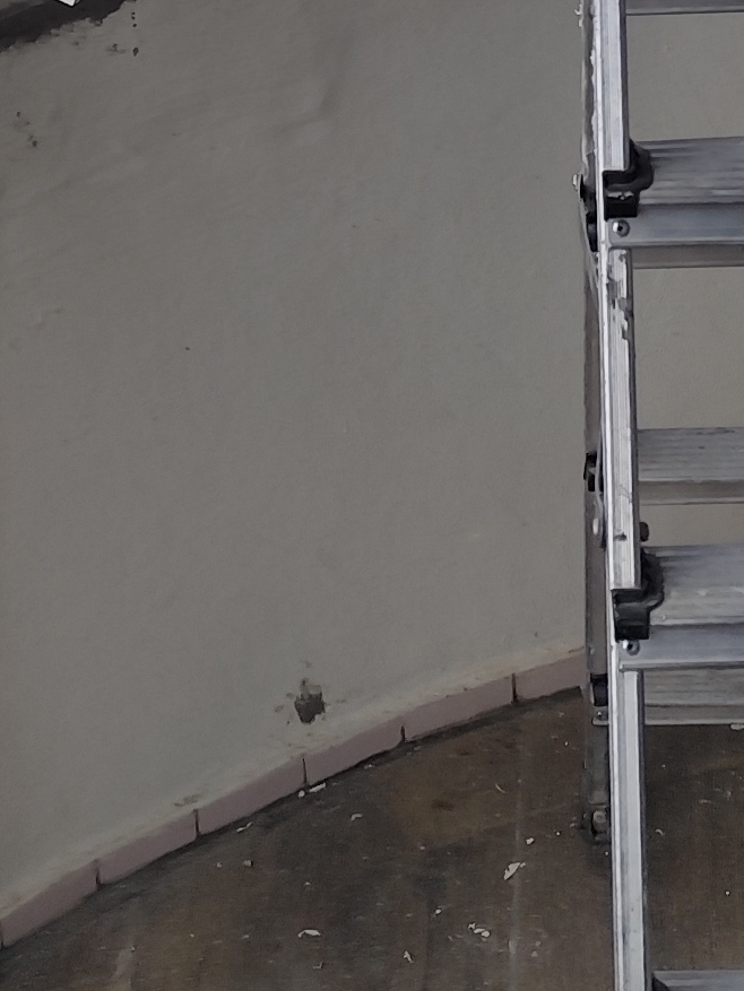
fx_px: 3066
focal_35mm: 107
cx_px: 199
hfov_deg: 13.8
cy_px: -910
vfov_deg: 15.3
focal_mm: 6.19
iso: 50
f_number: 1.65
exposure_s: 1/630
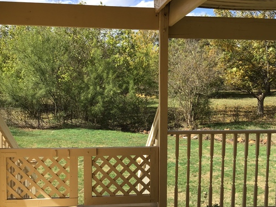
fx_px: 319
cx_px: 136
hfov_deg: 46.8
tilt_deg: -7.4
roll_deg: -2.2
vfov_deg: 35.9
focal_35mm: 40
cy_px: 114
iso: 25
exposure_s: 1/769
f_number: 2.4
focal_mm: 3.3
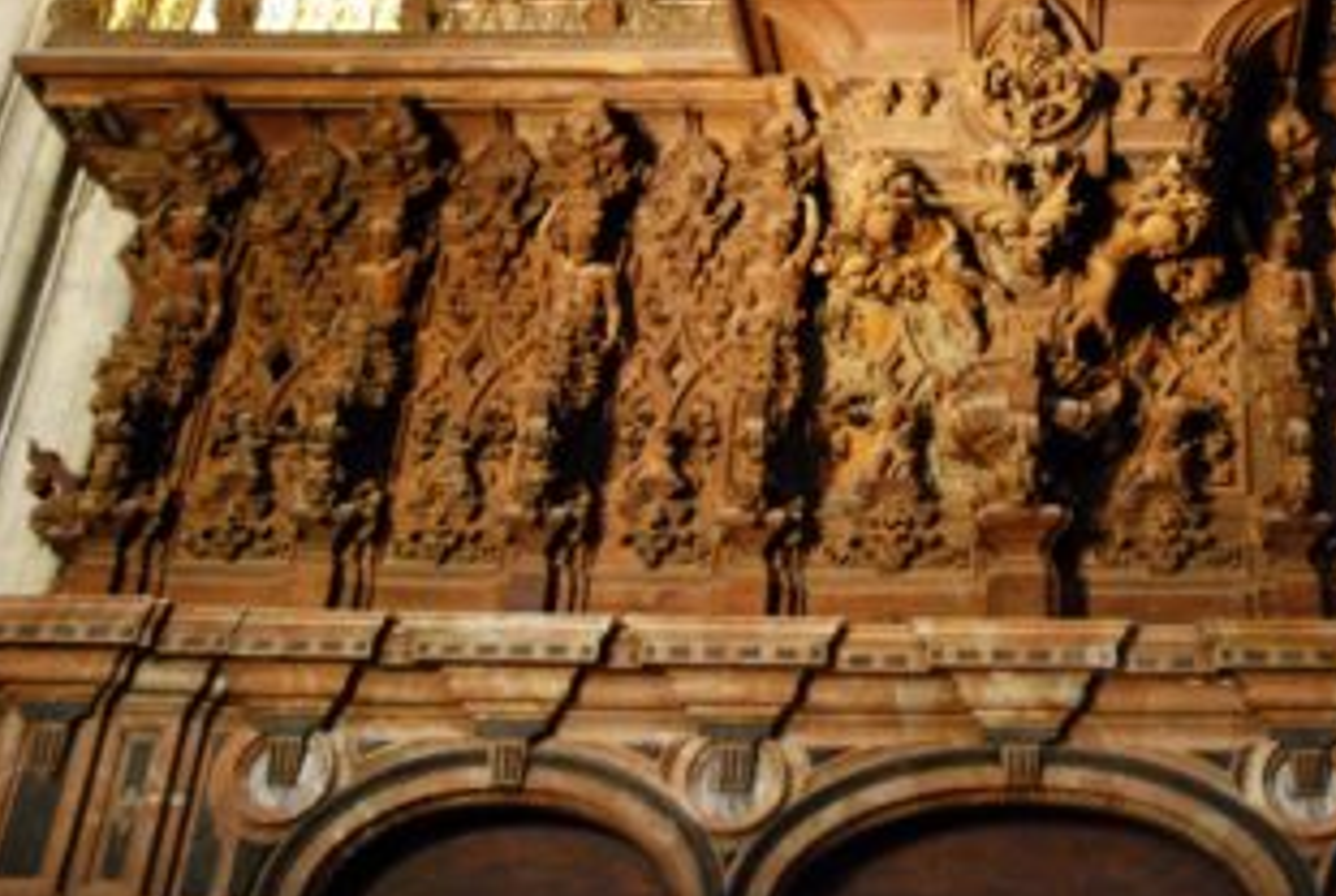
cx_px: 1030
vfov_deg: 23.2
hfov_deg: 33.6
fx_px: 2157
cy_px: 218
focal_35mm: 58
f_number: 3.8
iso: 1600
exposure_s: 1/10
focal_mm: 24
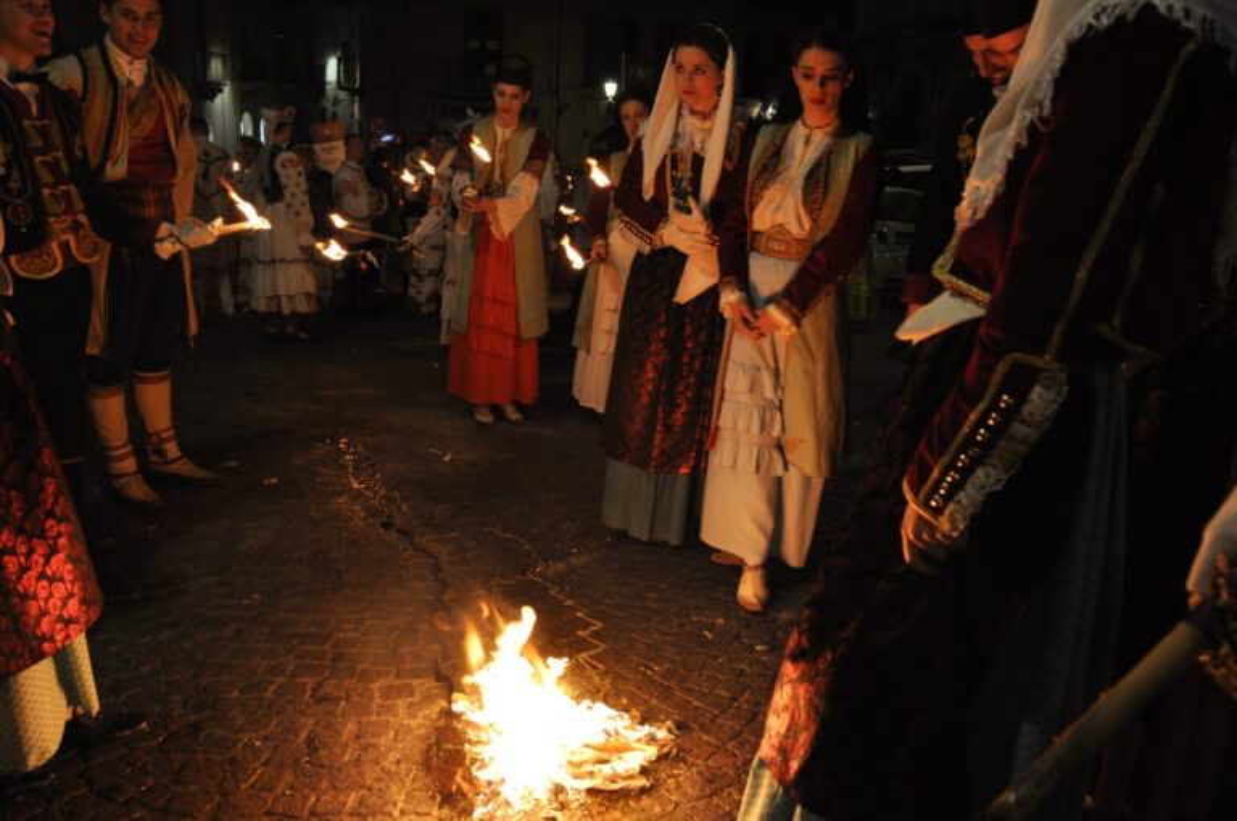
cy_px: 410
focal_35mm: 27
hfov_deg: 67.4
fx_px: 927
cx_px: 618
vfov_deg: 47.8
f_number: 6.3
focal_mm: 18
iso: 640
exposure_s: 1/40
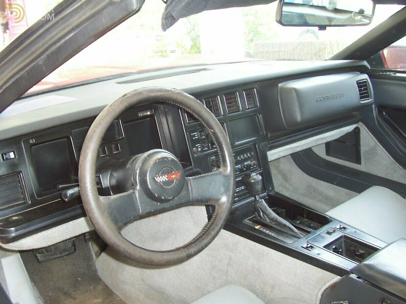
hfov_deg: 50.1
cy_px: 152
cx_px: 203
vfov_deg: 38.7
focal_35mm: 37
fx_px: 434
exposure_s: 1/60
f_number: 2.8
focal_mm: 5.6
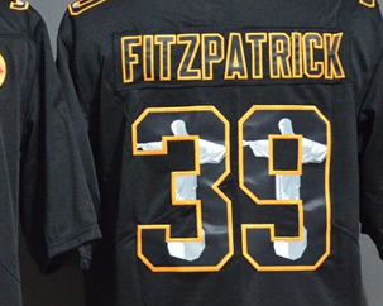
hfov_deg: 10.0
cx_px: 42
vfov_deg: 8.0
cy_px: 193
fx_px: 2186
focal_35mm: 193
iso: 4000
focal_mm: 52
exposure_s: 1/13
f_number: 4.8
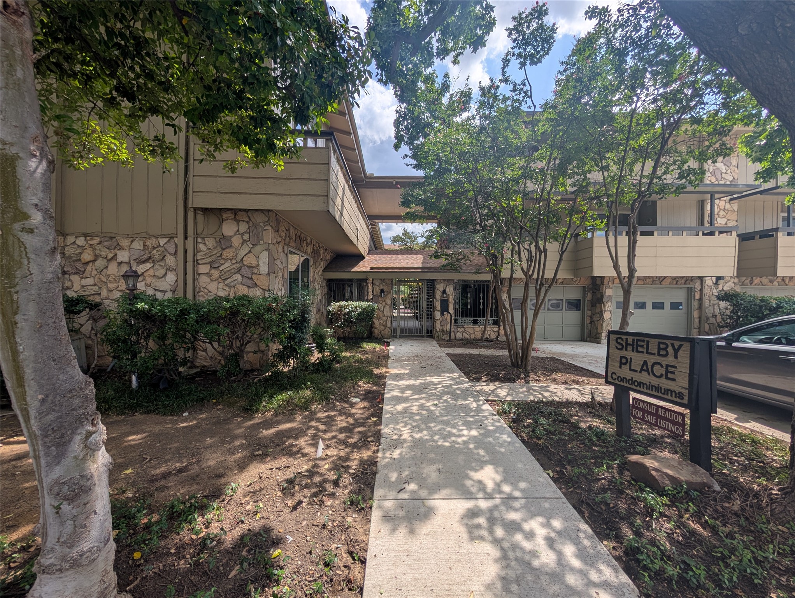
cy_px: 299
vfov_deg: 94.6
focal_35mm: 12
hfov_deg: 110.5
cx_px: 398
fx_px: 276
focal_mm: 2.02
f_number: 1.7
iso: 52
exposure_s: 1/4184
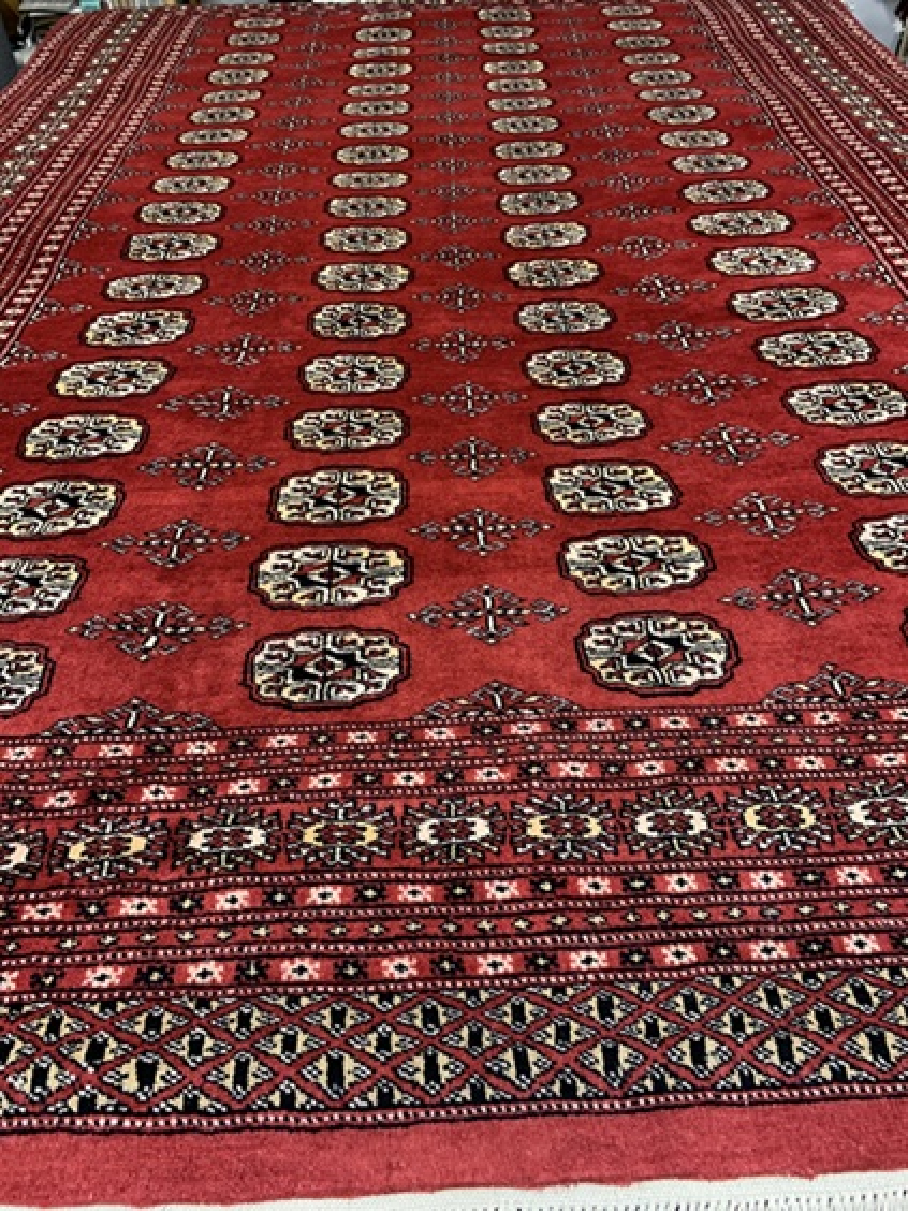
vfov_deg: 67.3
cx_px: 454
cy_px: 606
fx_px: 909
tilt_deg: -44.9
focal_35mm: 26
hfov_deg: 53.1
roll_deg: +3.5
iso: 160
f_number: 1.8
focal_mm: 4.25
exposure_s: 1/50
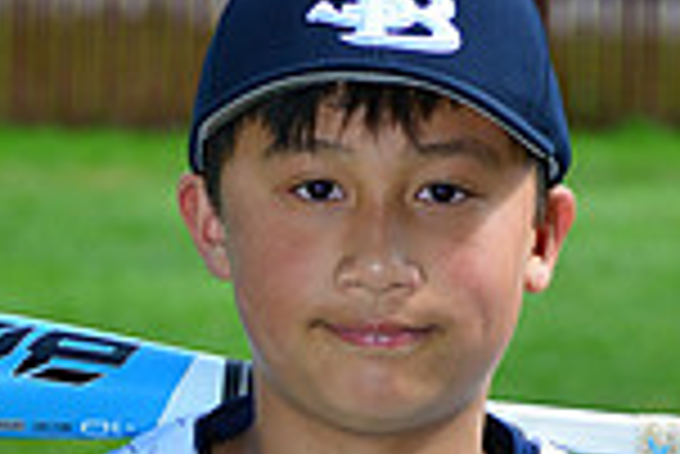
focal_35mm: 446
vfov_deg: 3.1
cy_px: 690
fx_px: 8432
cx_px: 423
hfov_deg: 4.6
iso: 160
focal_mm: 116
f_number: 9
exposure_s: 1/200
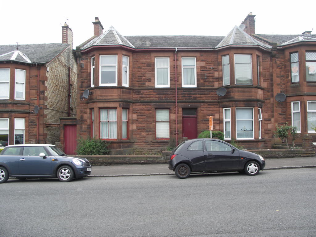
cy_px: 118
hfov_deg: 63.4
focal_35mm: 28
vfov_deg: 49.7
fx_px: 256
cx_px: 158
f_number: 4
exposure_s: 1/125
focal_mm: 7.2
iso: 50
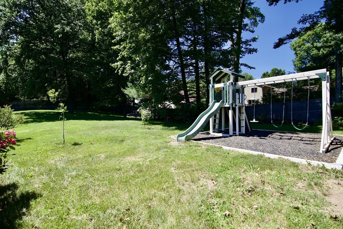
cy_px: 114
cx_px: 172
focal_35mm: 16
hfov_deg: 95.0
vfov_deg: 72.1
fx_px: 157
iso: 320
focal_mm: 11
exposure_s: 1/640
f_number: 7.1
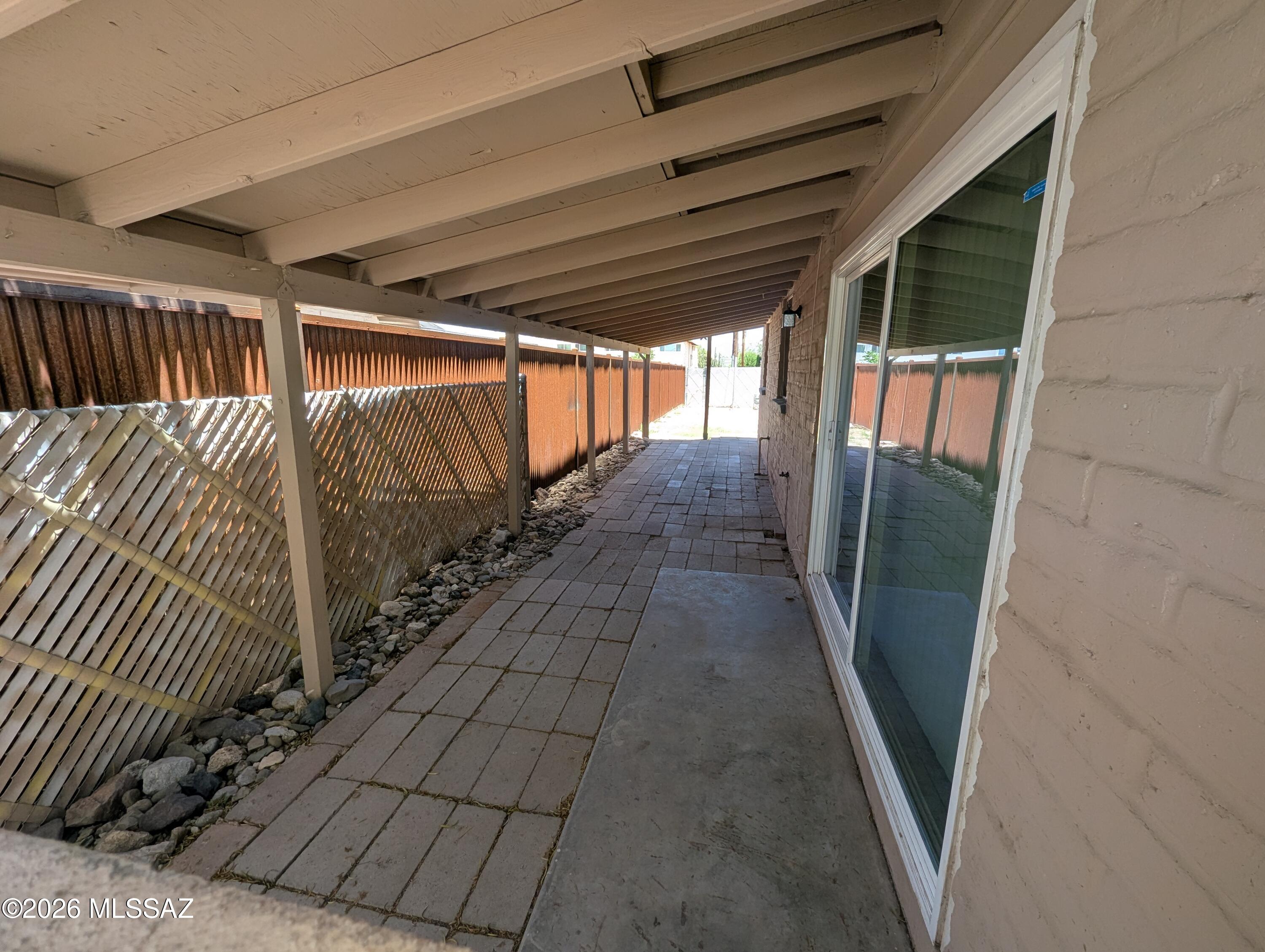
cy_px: 476
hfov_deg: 106.1
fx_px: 476
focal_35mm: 13
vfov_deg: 90.0
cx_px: 632
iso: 48
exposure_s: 1/225
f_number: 2.2
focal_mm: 1.95
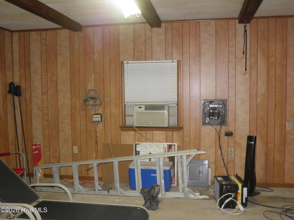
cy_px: 110
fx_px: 297
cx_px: 147
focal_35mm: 35
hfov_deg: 52.6
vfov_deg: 40.7
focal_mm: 6.3
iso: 100
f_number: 3.1
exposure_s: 1/50
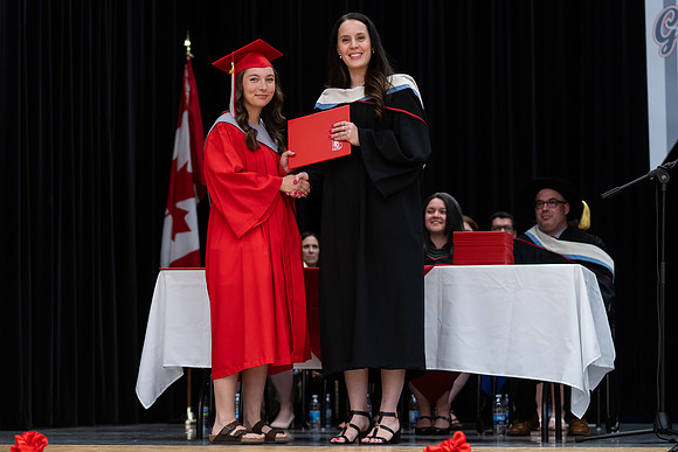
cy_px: 190
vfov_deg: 12.2
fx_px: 2115
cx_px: 269
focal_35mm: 112
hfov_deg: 18.2
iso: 1000
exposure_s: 1/200
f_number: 2.8
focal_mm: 85
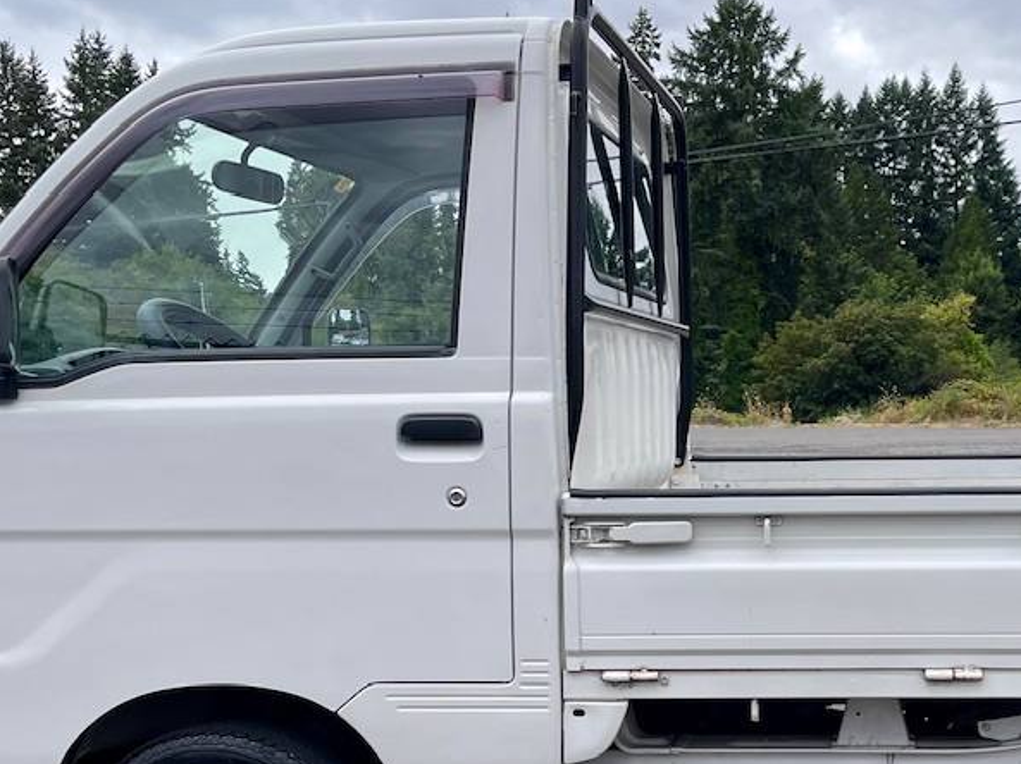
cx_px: 823
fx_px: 1592
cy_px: 539
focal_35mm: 54
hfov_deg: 34.4
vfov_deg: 26.8
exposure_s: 1/507
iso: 32
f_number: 1.6
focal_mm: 5.1
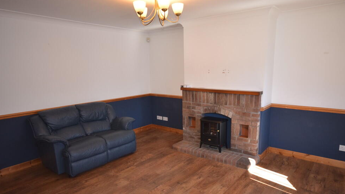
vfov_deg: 46.6
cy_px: 110
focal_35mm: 25
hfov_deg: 75.0
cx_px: 178
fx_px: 225
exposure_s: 1/100
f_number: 5
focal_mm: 15
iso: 800
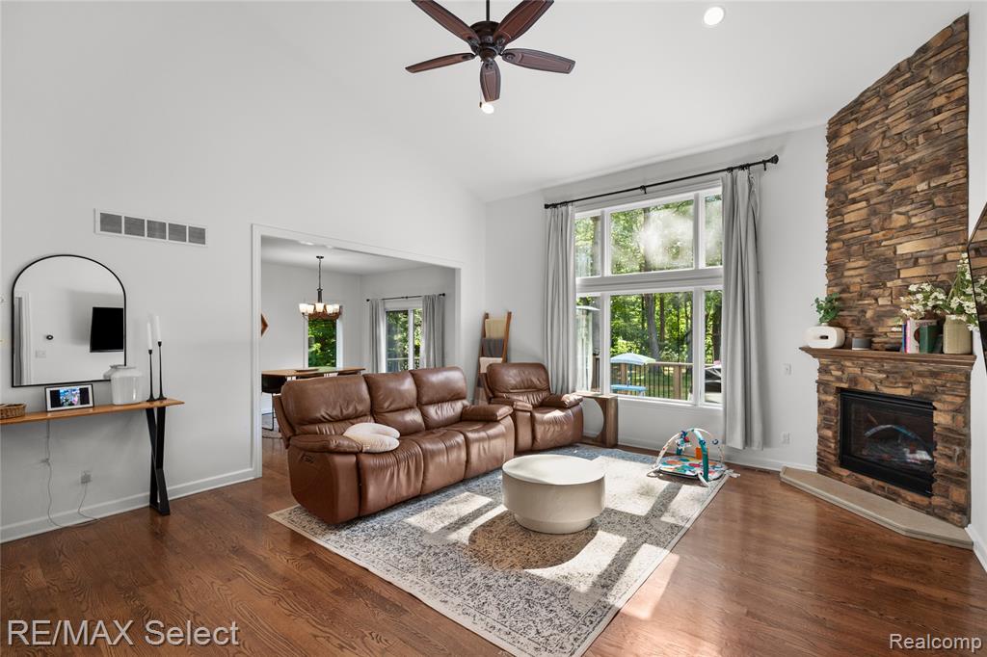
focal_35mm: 16
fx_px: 439
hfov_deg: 96.8
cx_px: 494
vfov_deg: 73.7
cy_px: 328
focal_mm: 16
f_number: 4
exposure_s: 1/125
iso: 1250
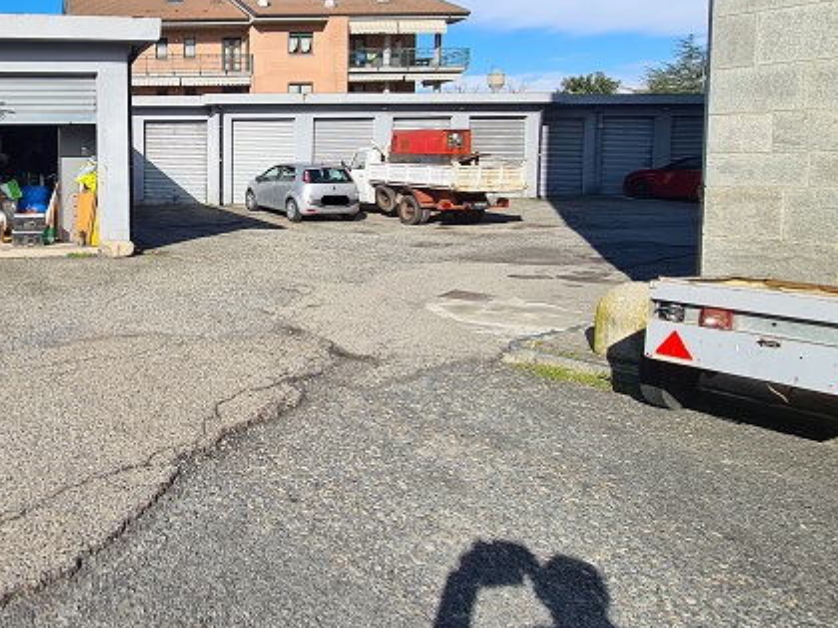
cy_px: 198
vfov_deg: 53.6
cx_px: 71
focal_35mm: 25
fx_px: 605
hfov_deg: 58.4
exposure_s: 1/1632
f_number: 2.2
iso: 50
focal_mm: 2.2
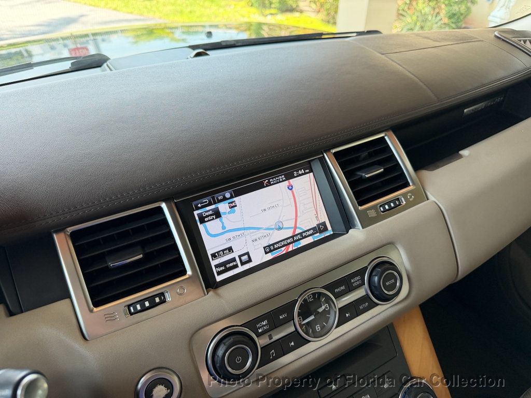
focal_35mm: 24
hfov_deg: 71.6
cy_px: 199
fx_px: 368
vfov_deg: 56.8
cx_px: 266
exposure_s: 1/250
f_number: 1.78
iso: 160
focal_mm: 6.76
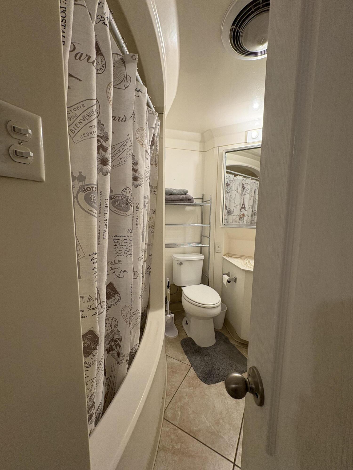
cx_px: 176
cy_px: 235
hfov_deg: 85.7
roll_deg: -0.4
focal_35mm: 14
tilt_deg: -5.8
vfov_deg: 102.1
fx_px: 190
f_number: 2.2
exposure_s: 1/60
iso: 200
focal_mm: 2.22
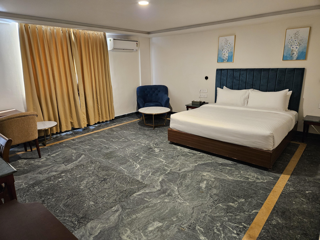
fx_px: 213
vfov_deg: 58.9
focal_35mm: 23
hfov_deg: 73.9
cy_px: 120
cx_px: 160
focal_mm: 5.4
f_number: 1.8
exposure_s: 1/50
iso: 640
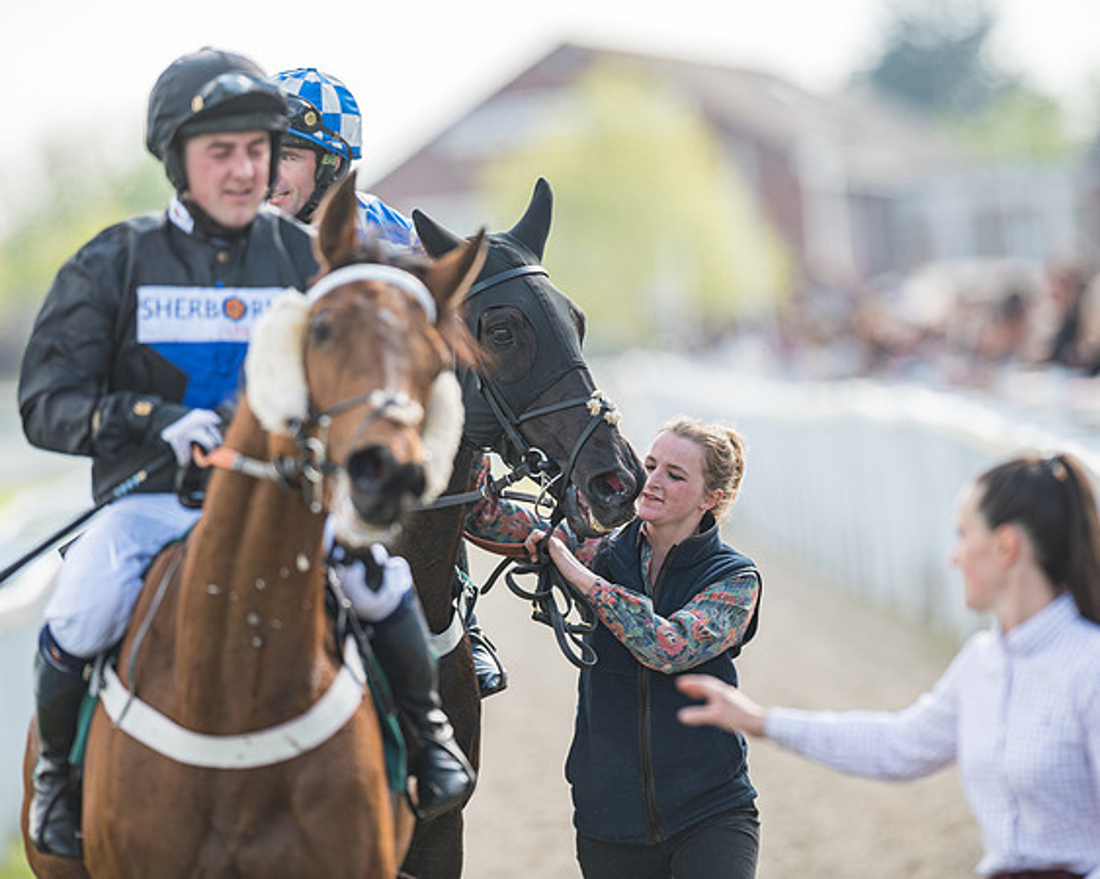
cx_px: 550
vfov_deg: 3.4
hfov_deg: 4.3
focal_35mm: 451
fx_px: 14678
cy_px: 440
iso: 160
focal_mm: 400
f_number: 5
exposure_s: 1/400
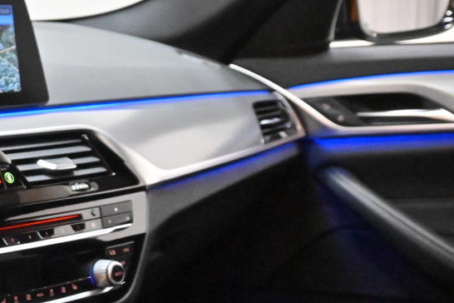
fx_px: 1207
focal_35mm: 96
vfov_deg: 14.3
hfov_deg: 19.1
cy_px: 155
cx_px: -195
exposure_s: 1/125
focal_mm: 21.5
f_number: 5.6
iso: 5000
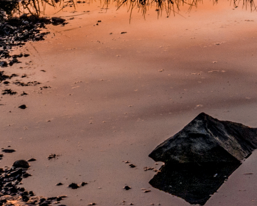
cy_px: -221
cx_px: 411
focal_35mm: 157
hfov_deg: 11.6
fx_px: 1194
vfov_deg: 9.2
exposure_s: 1.6
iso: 250
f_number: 22
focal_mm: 24
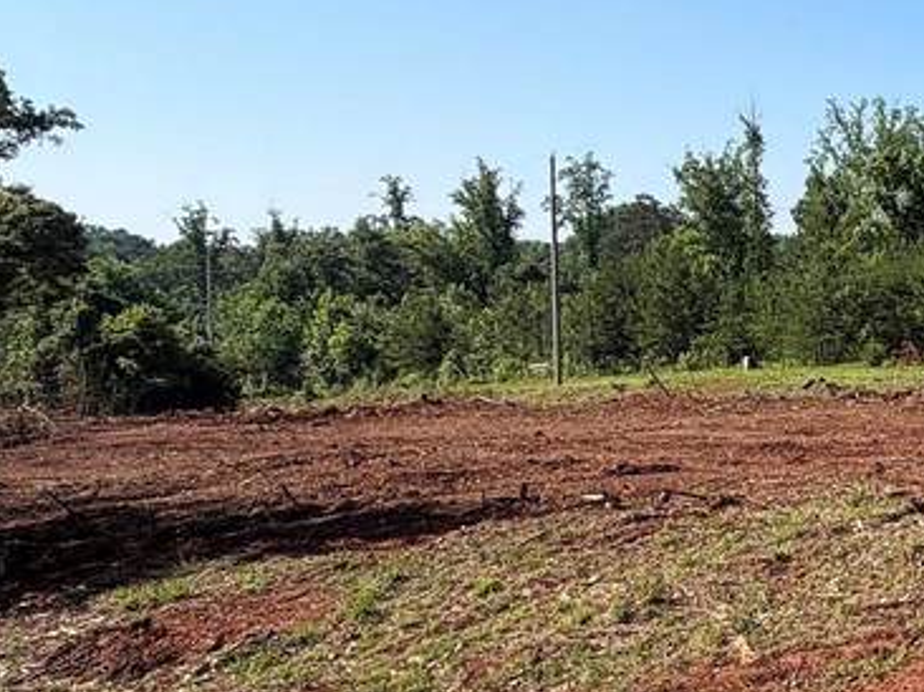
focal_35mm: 49
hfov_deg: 31.2
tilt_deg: -1.3
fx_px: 1307
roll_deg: +0.9
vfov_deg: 29.6
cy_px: 336
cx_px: 1166
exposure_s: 1/770
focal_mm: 2.22
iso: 25
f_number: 2.2
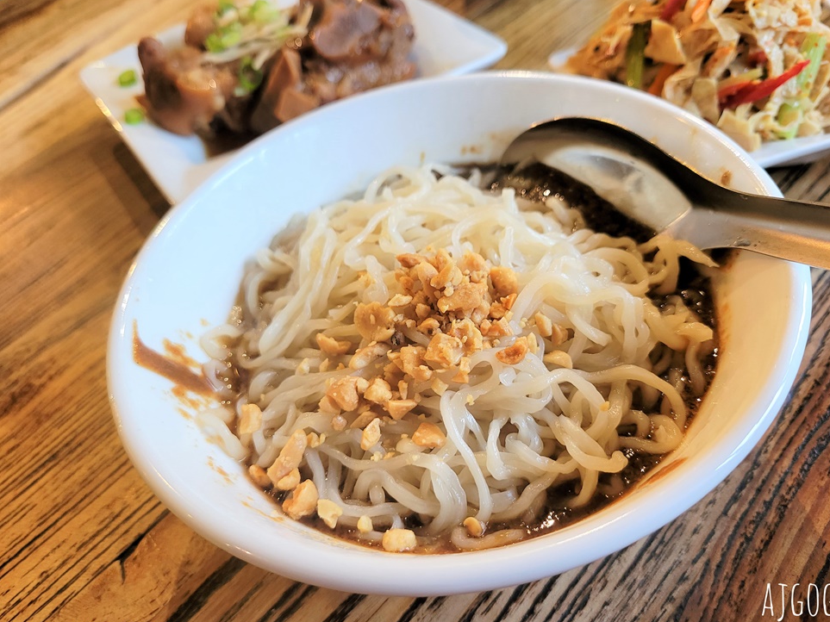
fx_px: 647
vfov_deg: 51.3
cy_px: 307
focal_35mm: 27
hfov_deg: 65.3
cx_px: 429
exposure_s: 1/40
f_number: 1.8
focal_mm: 5.4
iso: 250
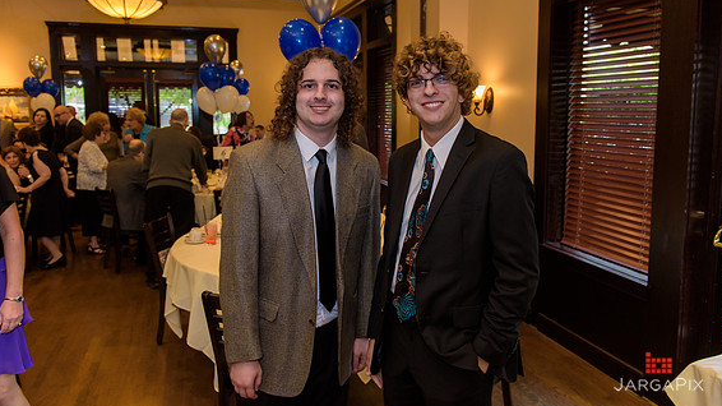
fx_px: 555
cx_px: 366
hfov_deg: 66.1
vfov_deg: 40.0
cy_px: 172
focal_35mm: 29
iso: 1600
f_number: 3.2
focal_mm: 27
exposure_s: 1/125
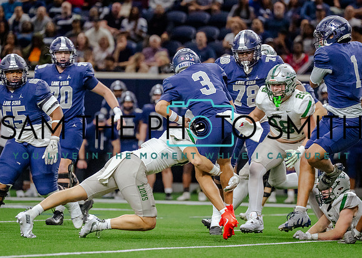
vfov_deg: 4.0
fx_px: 3720
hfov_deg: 5.6
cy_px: 133
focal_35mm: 362
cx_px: 147
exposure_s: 1/1250
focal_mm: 200
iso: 3200
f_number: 2.8
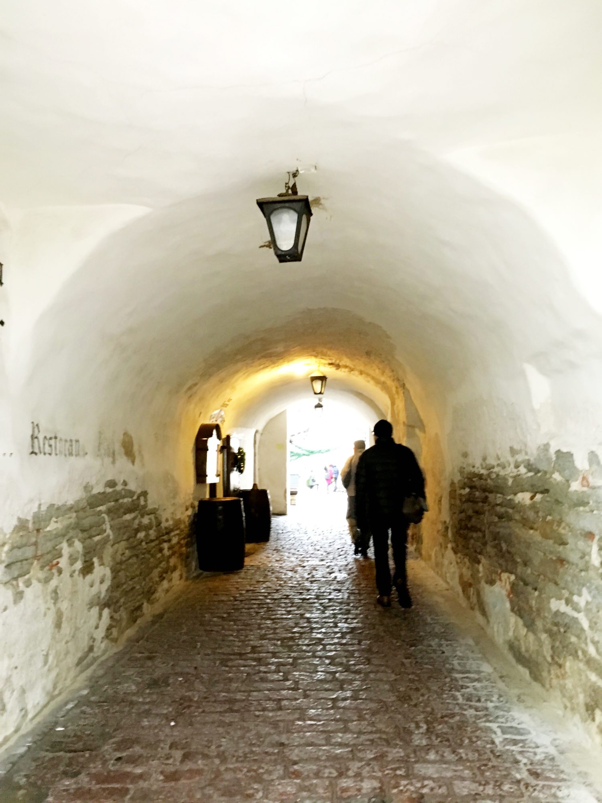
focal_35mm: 29
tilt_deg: +5.2
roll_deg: +0.6
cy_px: 402
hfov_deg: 48.2
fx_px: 672
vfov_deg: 61.7
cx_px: 301
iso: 640
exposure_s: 1/17
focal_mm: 4.15
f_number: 2.2
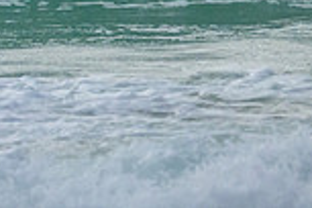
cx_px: -159
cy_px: -185
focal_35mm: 1780
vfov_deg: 0.8
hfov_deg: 1.2
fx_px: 15425
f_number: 10
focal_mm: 470
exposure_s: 1/2000
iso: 4500
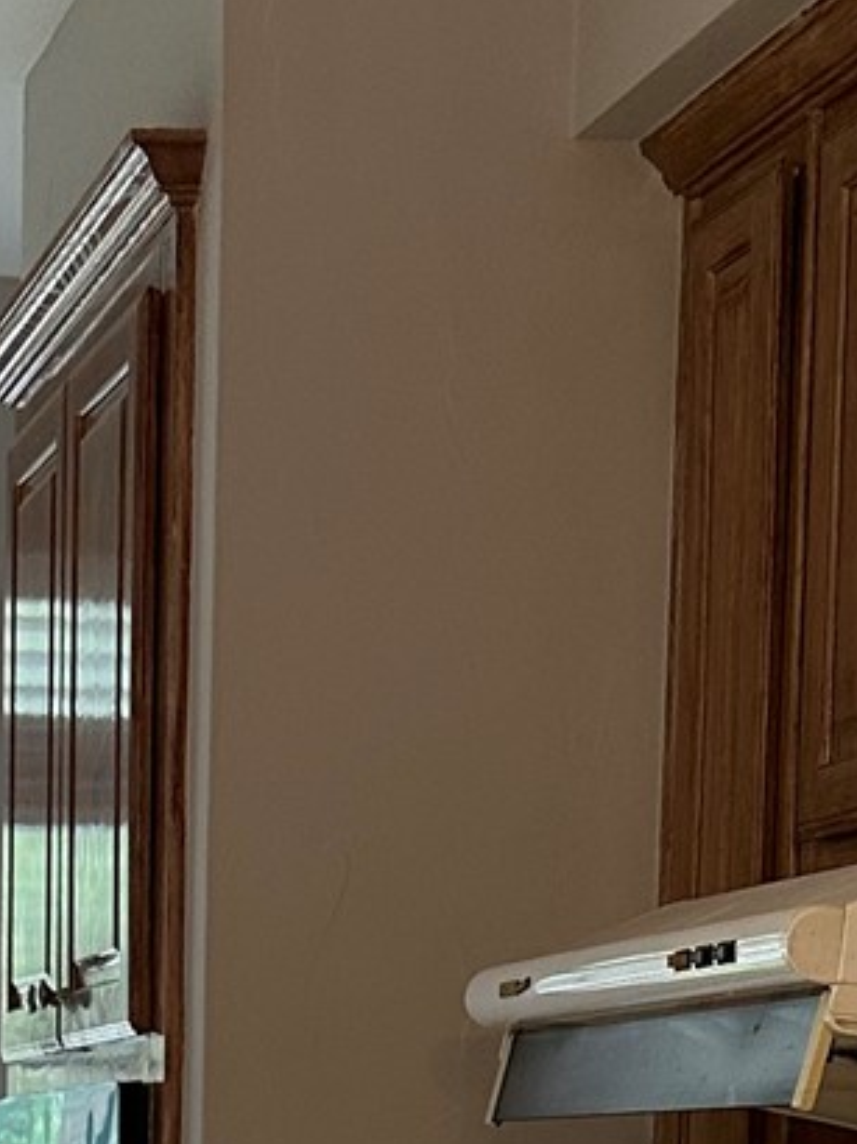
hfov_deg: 12.2
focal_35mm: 120
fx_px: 3965
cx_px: -31
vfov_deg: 15.4
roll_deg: -0.5
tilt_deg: -6.7
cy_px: 1585
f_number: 1.78
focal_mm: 6.86
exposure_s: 1/120
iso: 200
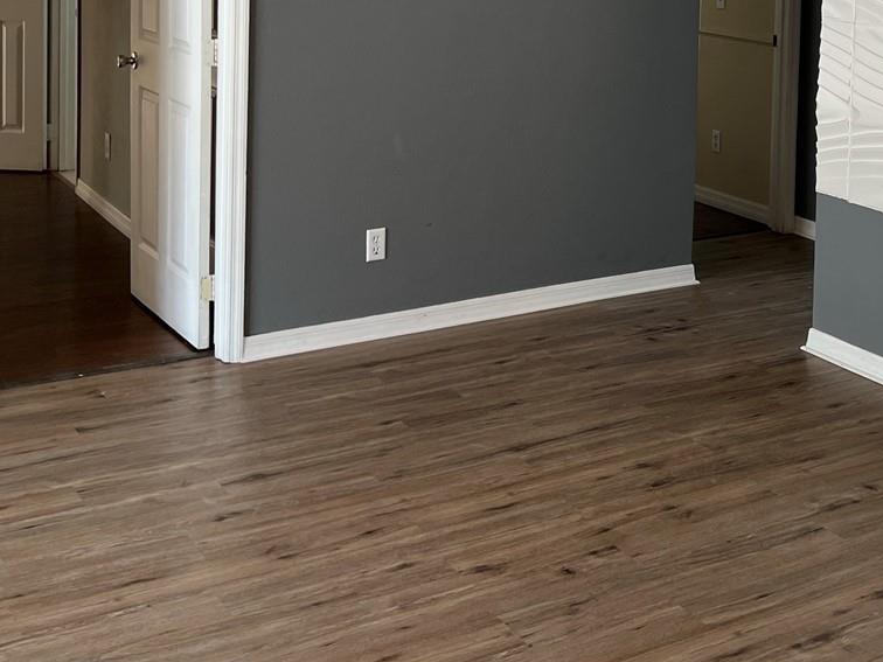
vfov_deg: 25.2
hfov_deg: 33.9
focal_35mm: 55
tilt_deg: -3.8
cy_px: -11
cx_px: 710
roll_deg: -1.9
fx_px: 1403
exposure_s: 1/120
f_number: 1.5
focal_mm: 5.7
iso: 64
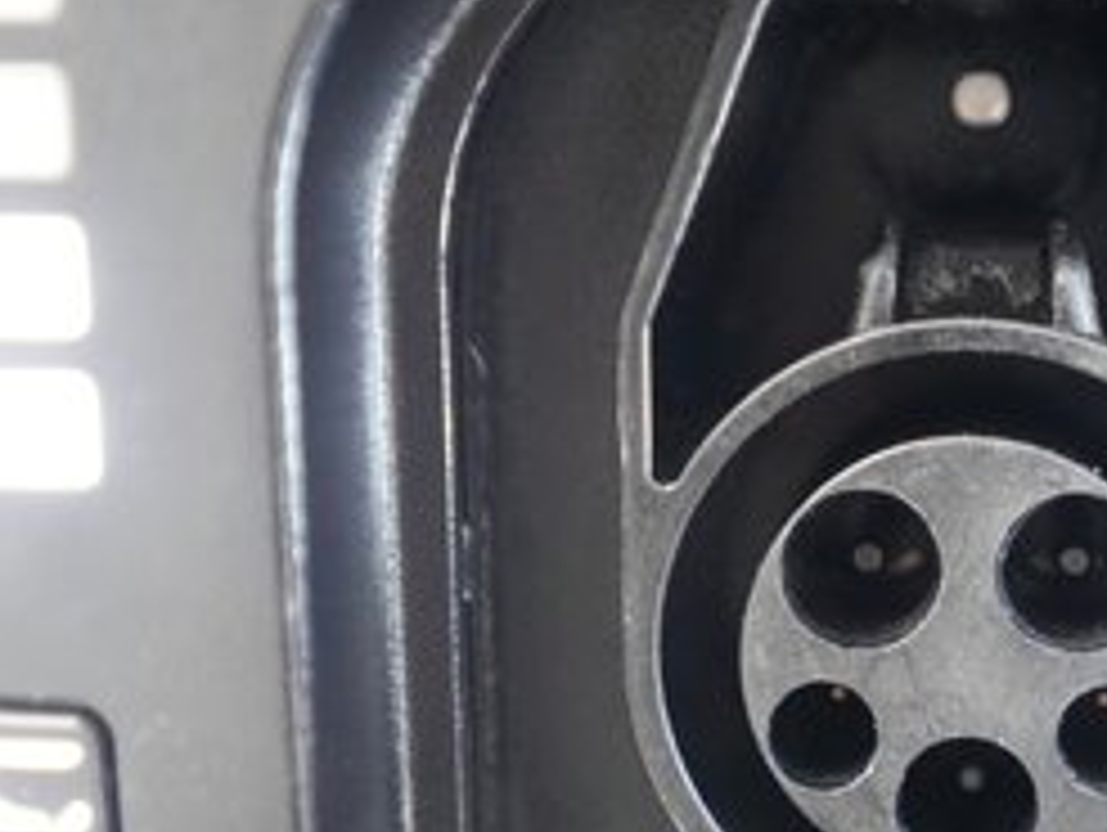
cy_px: 715
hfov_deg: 26.8
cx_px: 999
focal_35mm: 70
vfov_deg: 20.7
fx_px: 2241
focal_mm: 28
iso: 12800
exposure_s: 1/60
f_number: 2.8
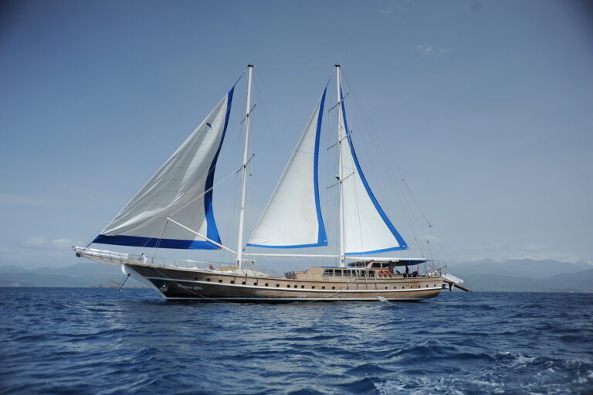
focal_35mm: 30
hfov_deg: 62.0
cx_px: 296
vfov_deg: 43.6
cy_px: 198
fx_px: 494
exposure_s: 1/5000
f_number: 3
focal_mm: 30
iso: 200
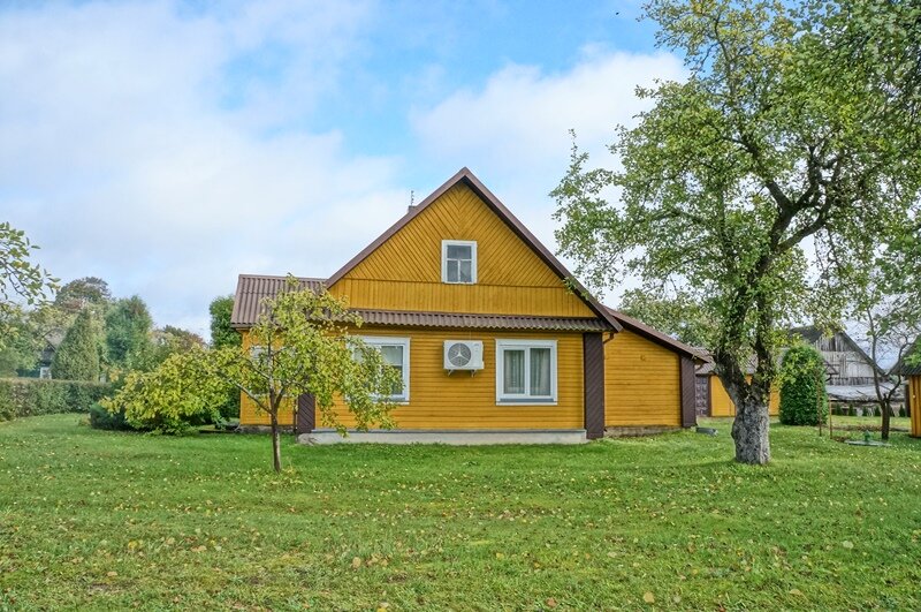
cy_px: 306
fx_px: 690
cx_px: 460
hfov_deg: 67.5
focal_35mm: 27
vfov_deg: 47.8
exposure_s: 1/800
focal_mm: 18
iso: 1600
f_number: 9
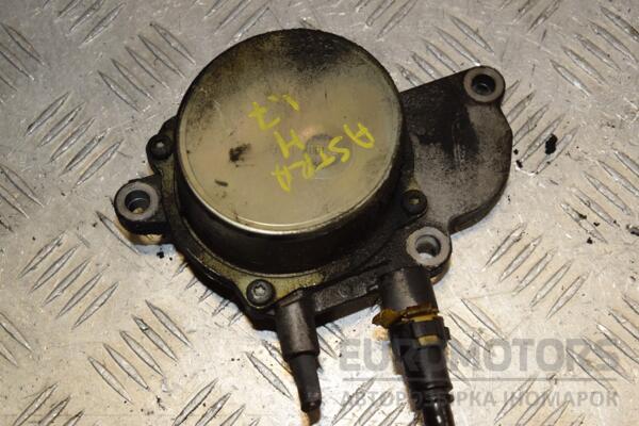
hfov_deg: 28.1
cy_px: 213
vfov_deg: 18.9
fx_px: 1278
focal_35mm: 72
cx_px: 320
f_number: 10
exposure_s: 1/200
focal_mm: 48
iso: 800
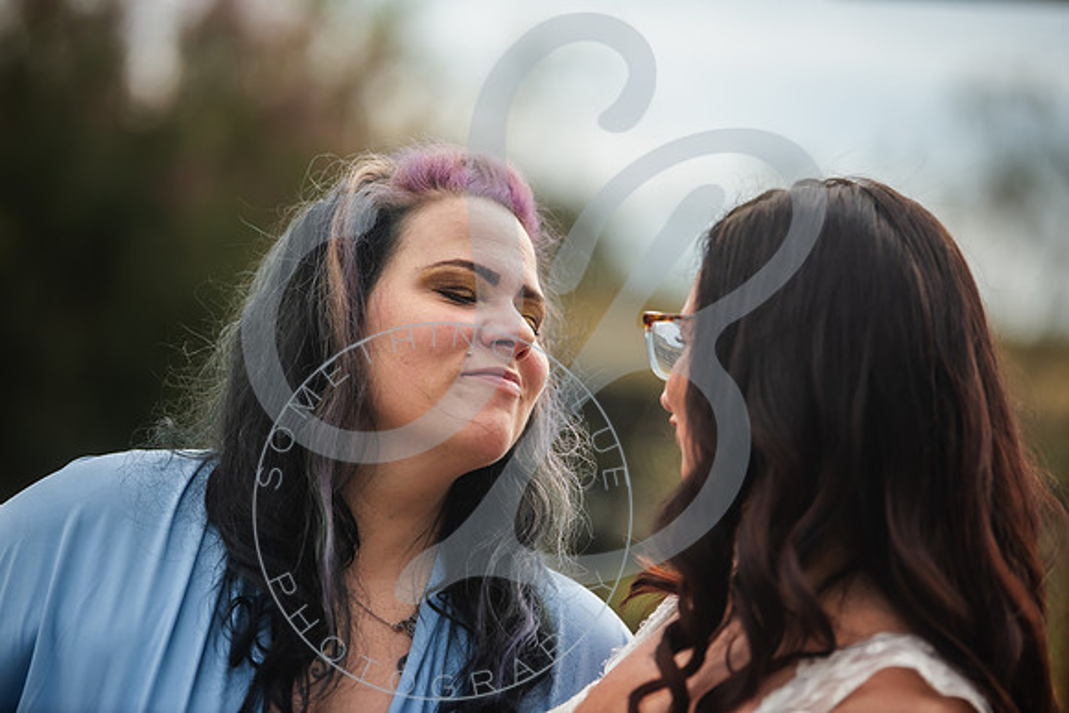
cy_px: 356
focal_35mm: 160
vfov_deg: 8.6
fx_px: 4752
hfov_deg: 12.8
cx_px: 534
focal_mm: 160
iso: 125
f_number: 2.8
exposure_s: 1/1000
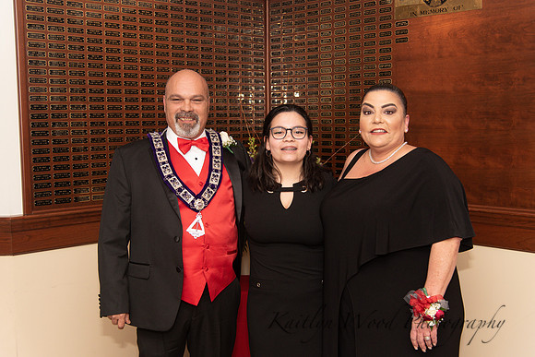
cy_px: 178
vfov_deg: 30.5
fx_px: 654
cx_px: 268
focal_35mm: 44
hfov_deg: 44.5
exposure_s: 1/200
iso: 800
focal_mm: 44
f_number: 4
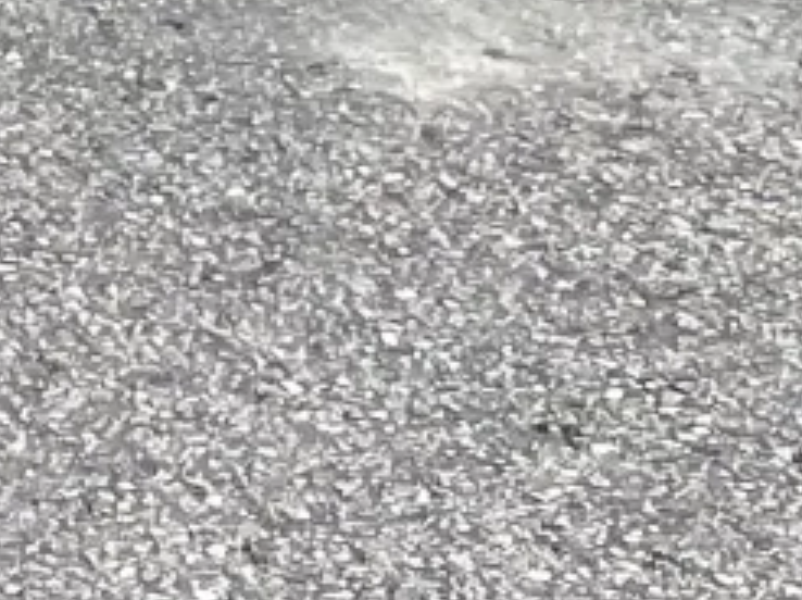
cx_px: -1542
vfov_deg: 6.2
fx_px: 4699
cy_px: -1666
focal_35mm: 203
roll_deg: -0.4
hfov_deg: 8.3
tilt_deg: -4.9
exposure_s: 1/326
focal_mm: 4.2
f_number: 1.6
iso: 32
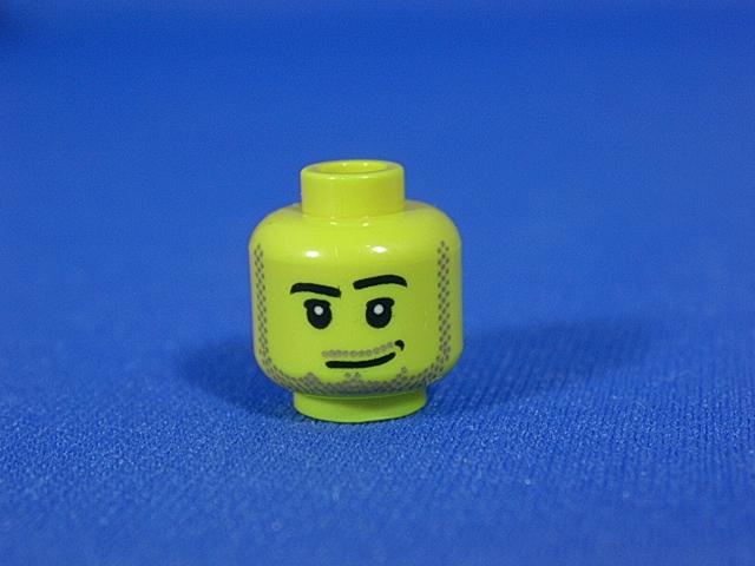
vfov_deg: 19.6
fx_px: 1636
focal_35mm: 75
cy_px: 283
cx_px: 378
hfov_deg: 26.0
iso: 70
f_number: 3.8
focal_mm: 11.3
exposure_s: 1/9.2
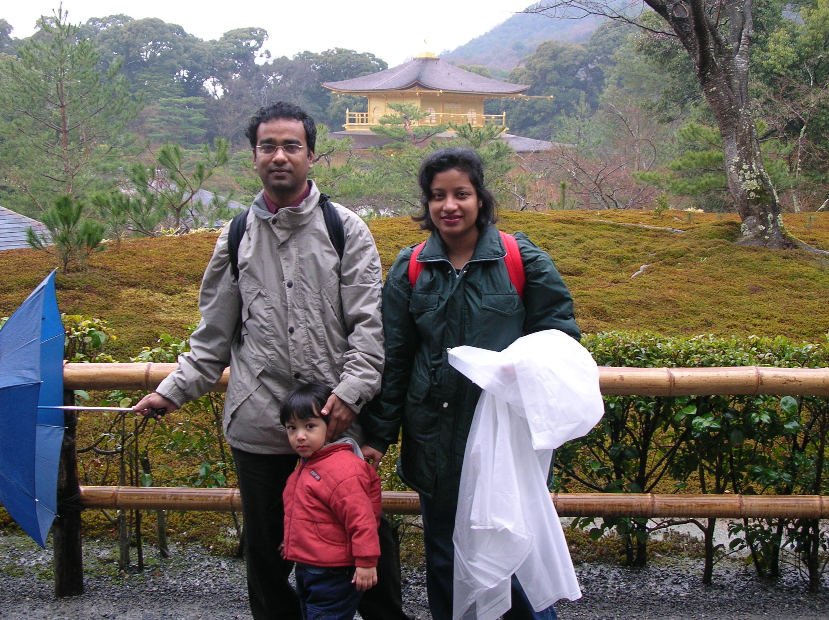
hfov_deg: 37.5
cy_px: 310
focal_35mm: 51
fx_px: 1220
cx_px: 414
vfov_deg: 28.5
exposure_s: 1/38.3
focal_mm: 8.5
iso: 50
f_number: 3.3
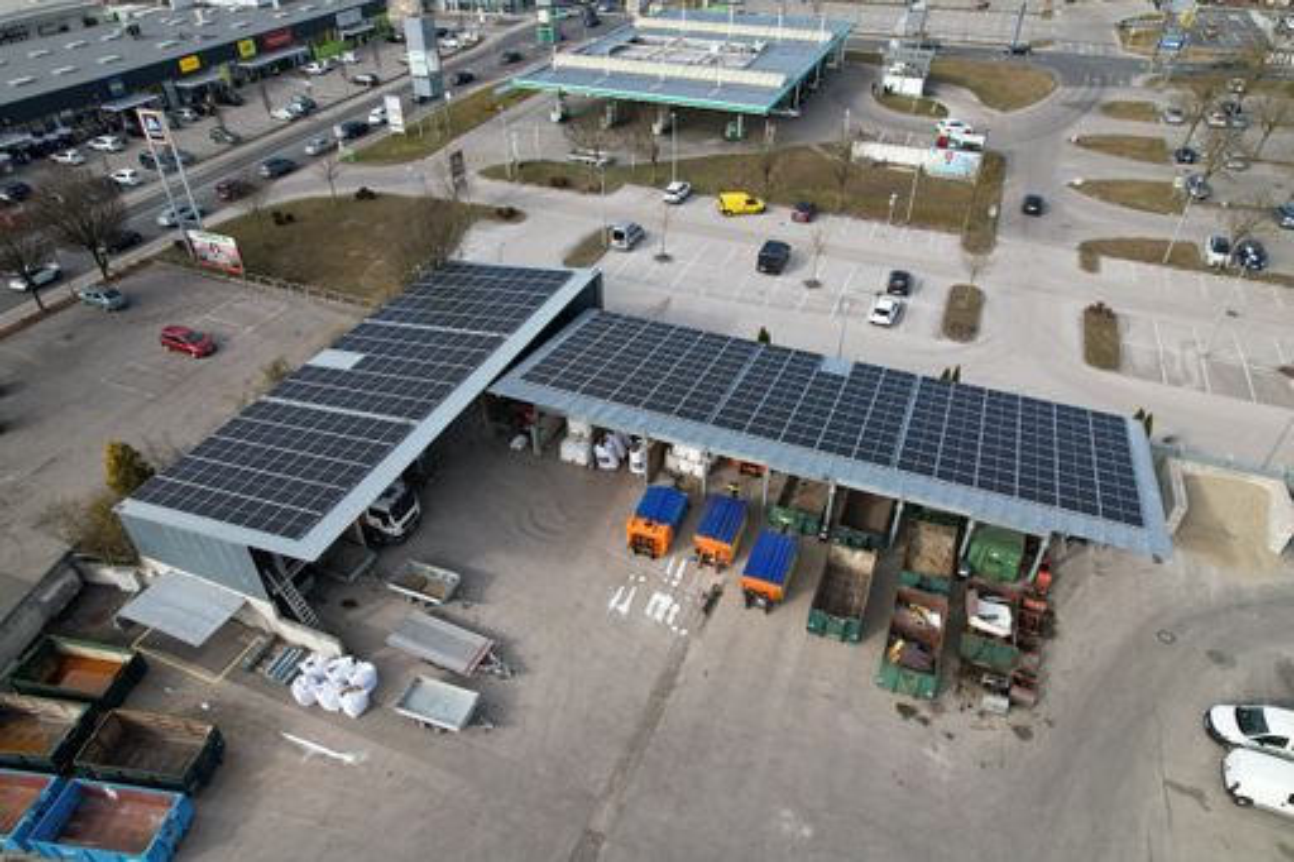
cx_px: 647
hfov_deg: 78.6
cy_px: 431
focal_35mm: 22
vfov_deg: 57.2
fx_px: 790
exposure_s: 1/40
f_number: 2.8
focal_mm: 8.38
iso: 100
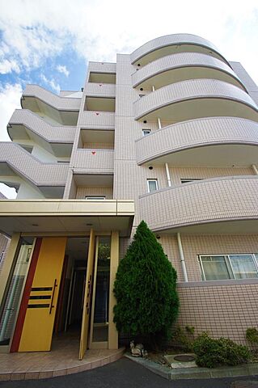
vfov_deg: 100.4
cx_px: 129
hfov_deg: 77.2
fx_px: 162
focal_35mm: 15
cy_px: 194
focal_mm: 10
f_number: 7.1
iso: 100
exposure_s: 1/125
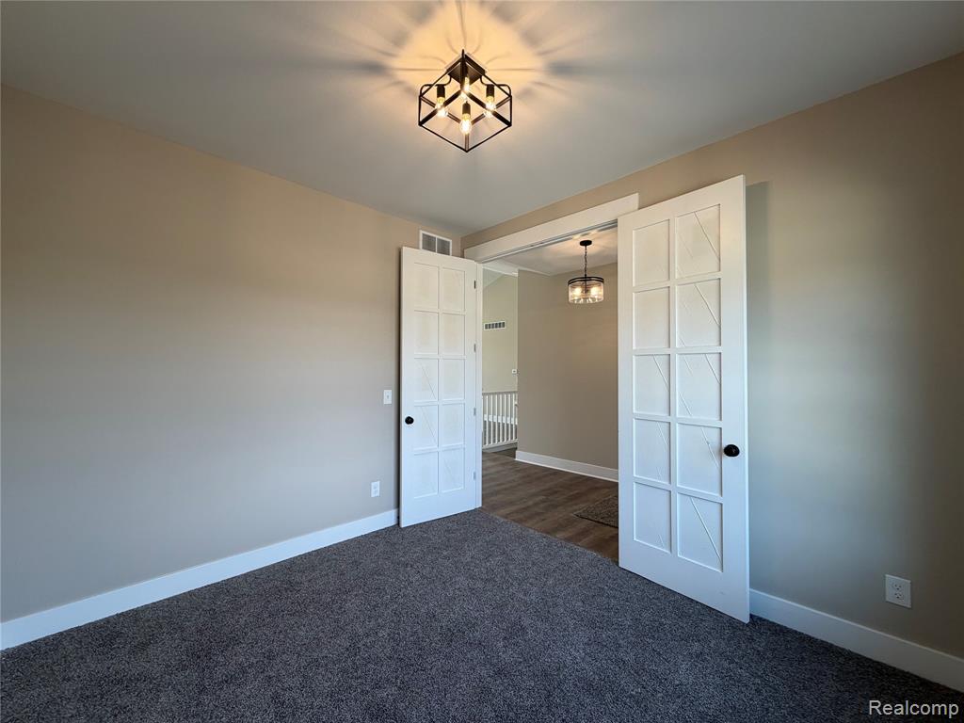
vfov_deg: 85.7
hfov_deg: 102.1
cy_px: 362
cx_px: 482
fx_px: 390
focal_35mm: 14
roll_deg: -0.1
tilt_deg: +2.0
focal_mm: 2.22
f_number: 2.2
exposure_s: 1/120
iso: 64
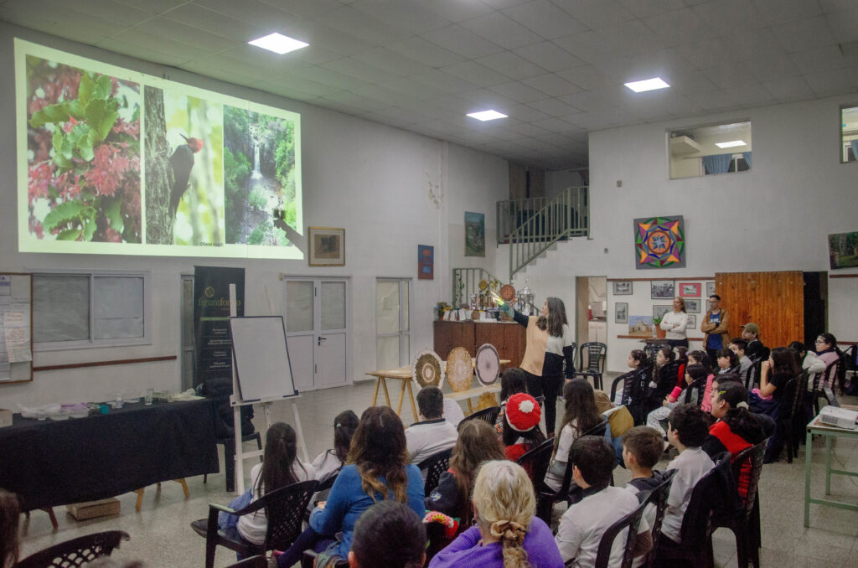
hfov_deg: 67.5
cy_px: 284
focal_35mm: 27
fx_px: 642
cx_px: 429
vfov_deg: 47.7
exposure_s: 1/100
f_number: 3.5
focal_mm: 18
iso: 2500
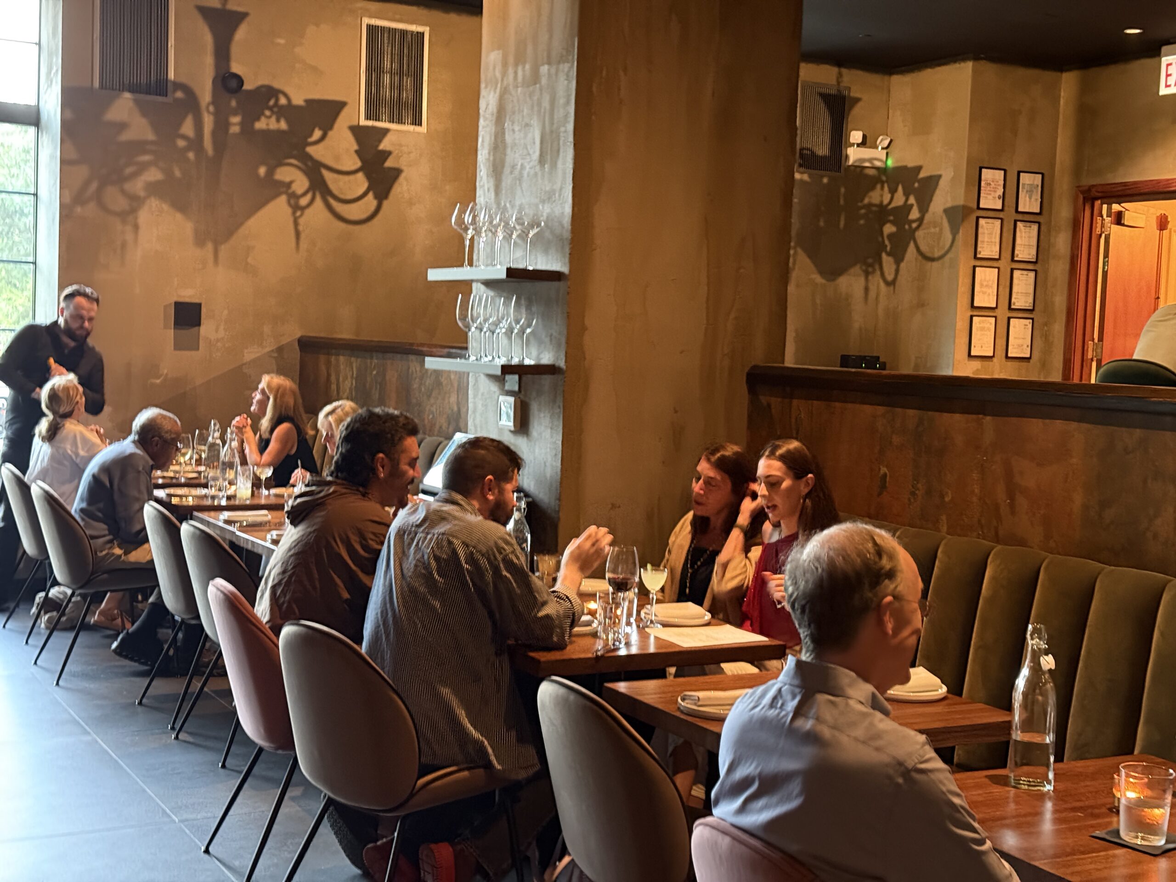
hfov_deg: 39.7
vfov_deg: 30.3
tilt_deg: -3.1
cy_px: 441
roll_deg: -2.7
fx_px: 1631
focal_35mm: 48
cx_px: 588
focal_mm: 6.76
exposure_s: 1/20
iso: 800
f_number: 1.78
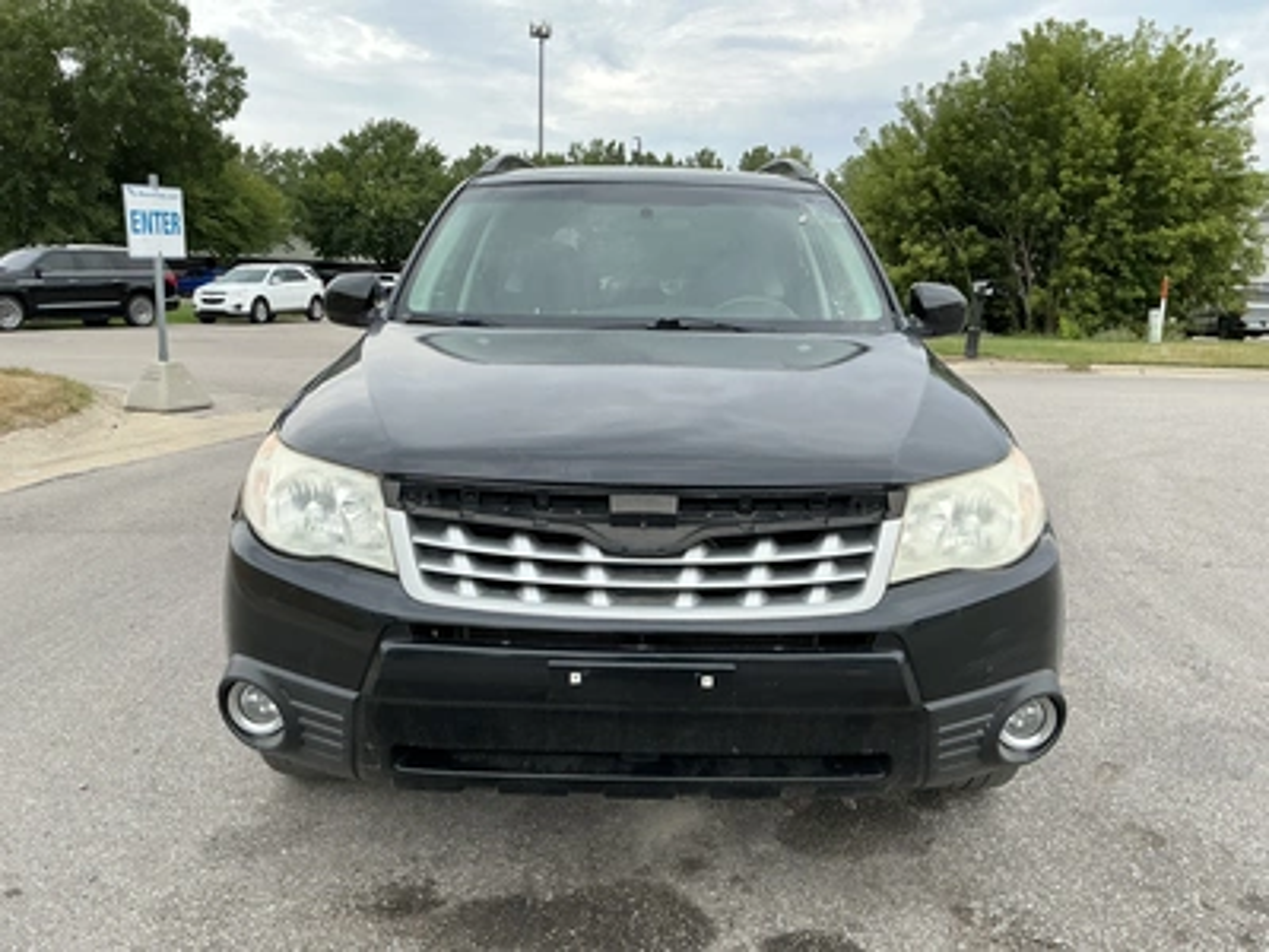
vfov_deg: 49.7
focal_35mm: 28
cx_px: 634
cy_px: 476
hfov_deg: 63.4
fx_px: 1026
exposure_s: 1/599
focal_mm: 3
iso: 25
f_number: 1.8
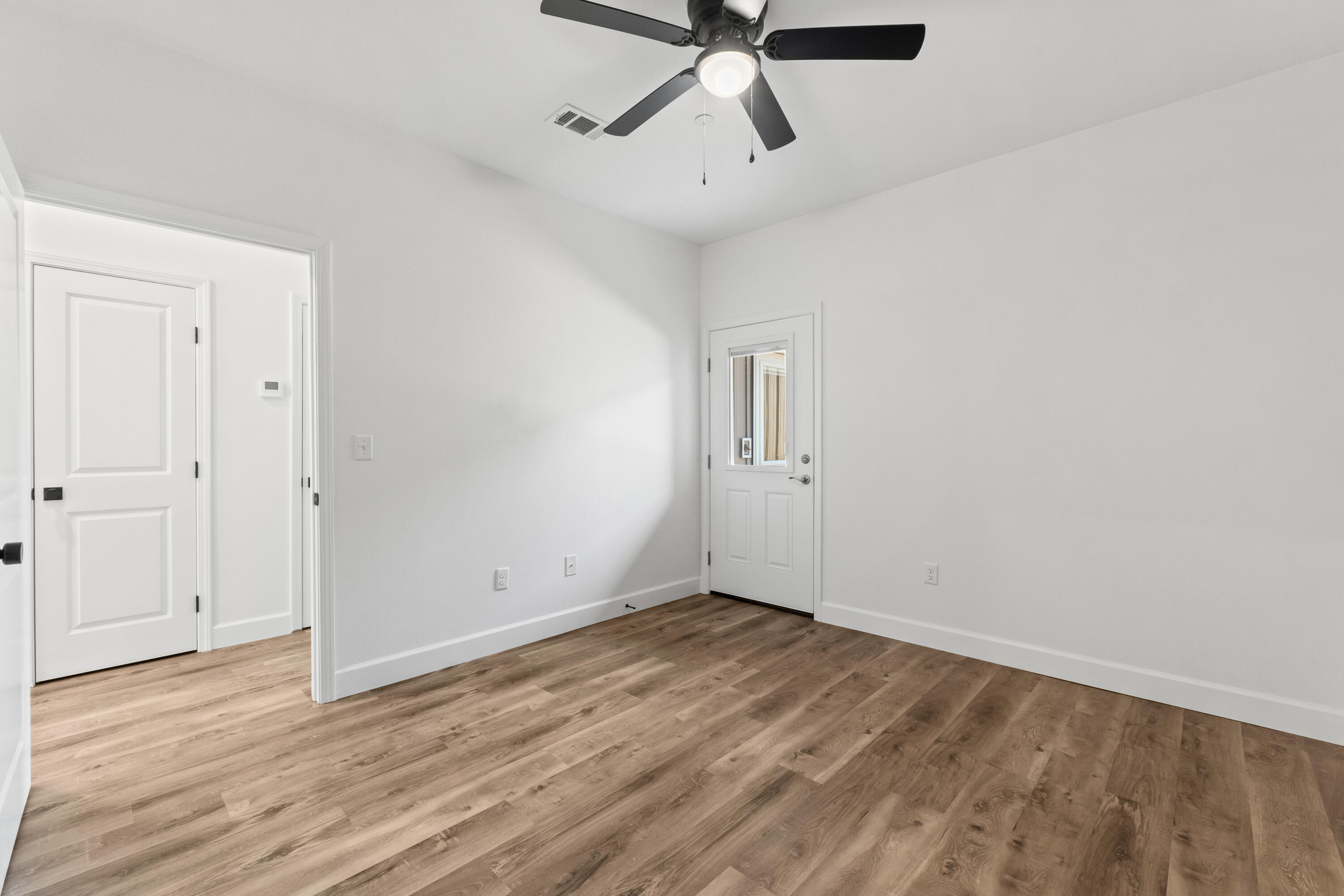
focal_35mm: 15
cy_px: 448
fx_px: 560
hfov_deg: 100.4
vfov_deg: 77.3
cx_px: 672
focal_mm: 10
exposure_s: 1.6
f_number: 8
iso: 400
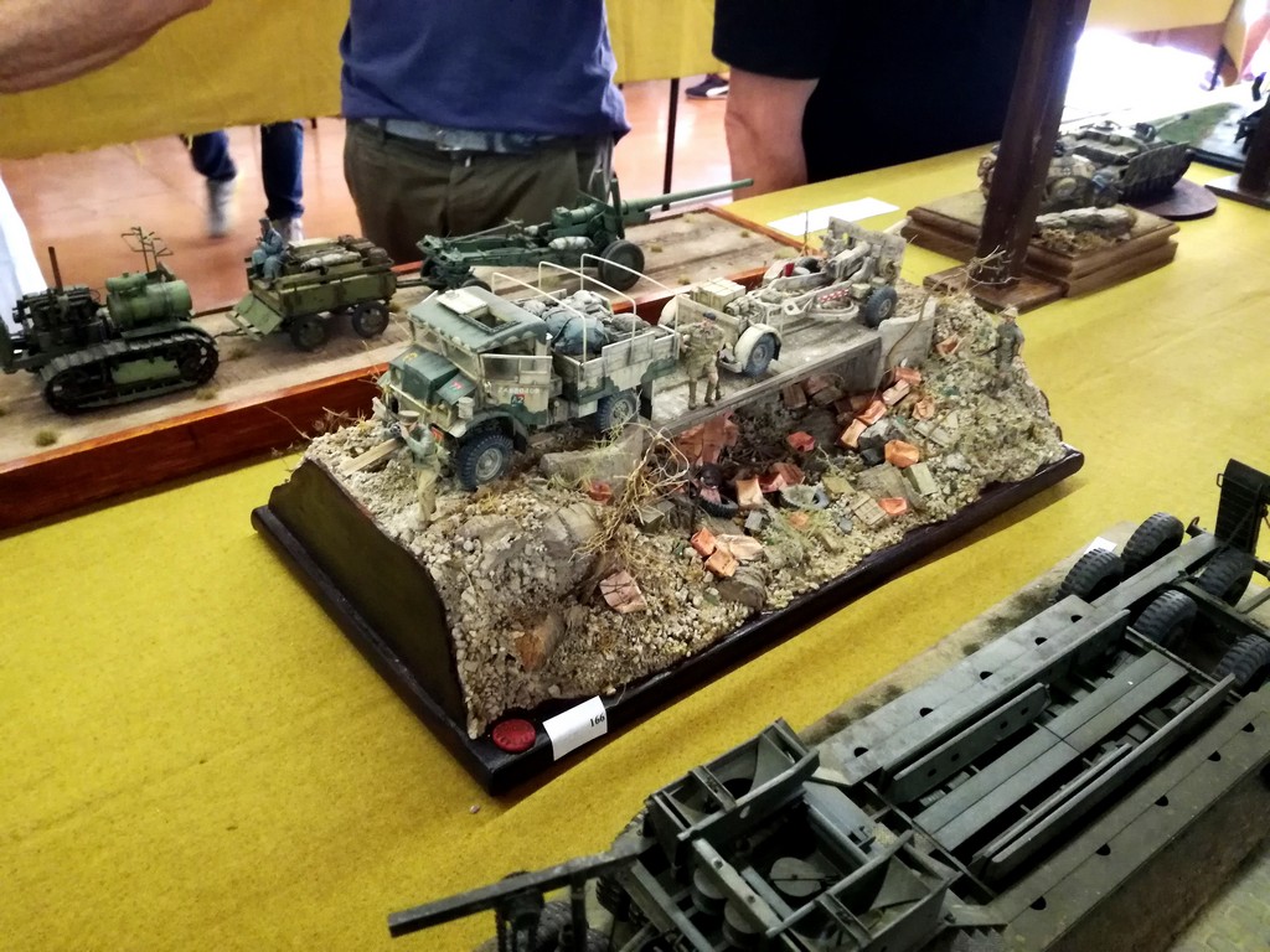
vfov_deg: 51.4
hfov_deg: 65.3
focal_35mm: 27
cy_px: 476
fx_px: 991
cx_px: 635
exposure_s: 1/25
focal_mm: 3.79
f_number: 2
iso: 500
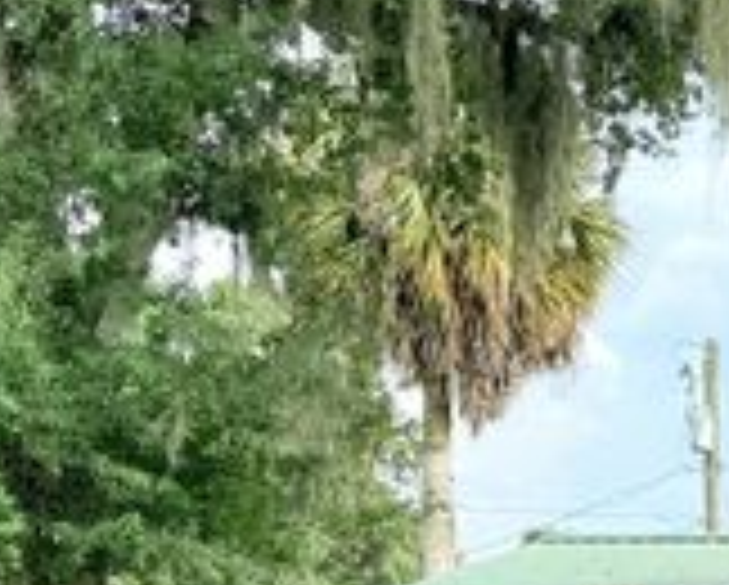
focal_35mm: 100
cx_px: 1152
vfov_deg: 14.4
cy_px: 873
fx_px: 2160
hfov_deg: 17.0
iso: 50
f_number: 1.6
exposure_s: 1/1135
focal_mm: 5.96
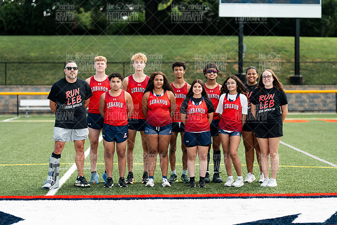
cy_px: 112
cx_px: 176
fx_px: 837
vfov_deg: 15.3
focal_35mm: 89
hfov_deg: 22.8
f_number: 2
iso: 64
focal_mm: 85
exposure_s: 1/250
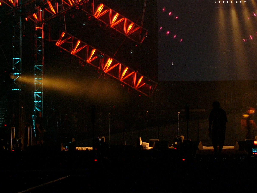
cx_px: 214
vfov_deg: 10.4
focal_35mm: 142
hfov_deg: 13.8
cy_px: 16
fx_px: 1054
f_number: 2.8
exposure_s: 1/4
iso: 100
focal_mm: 12.3
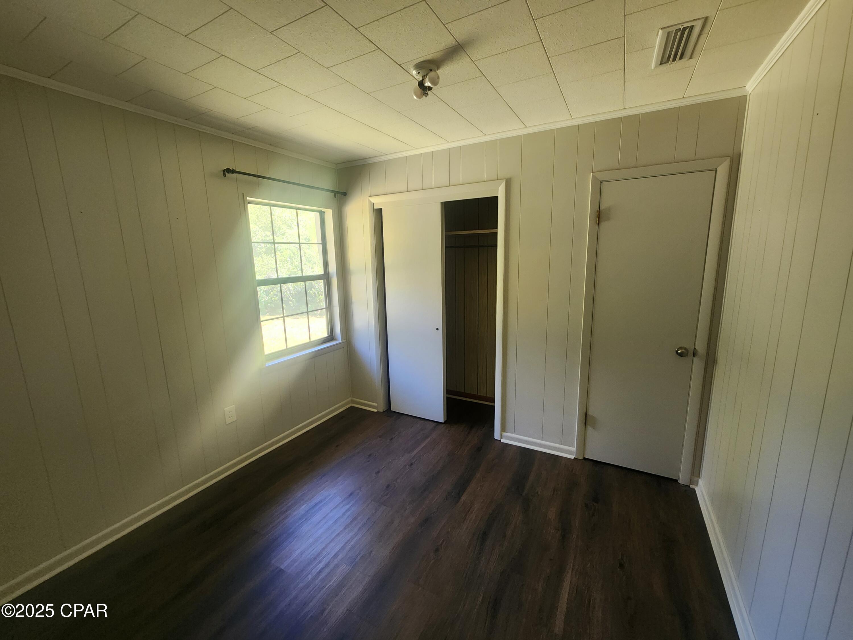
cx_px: 426
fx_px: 320
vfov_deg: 89.9
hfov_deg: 106.2
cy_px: 320
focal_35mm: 13
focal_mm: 2.2
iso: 250
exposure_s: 1/60
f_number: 2.2
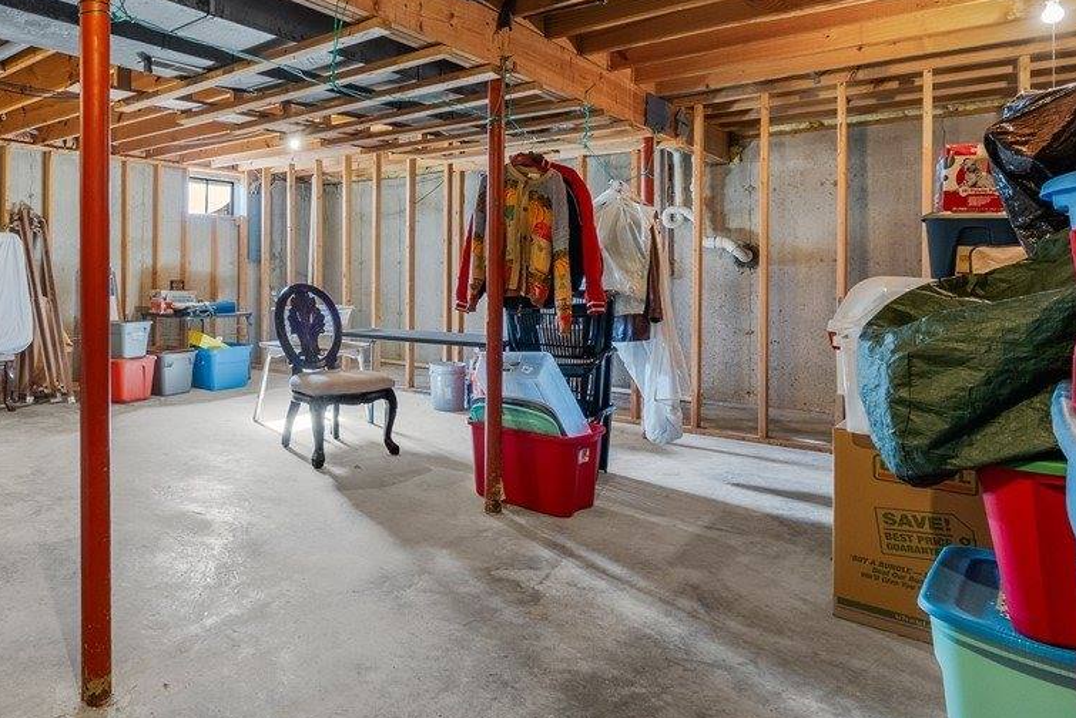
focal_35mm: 23
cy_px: 306
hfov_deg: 72.3
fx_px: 688
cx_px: 309
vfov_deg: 54.9
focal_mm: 16
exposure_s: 1.6
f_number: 11
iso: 800
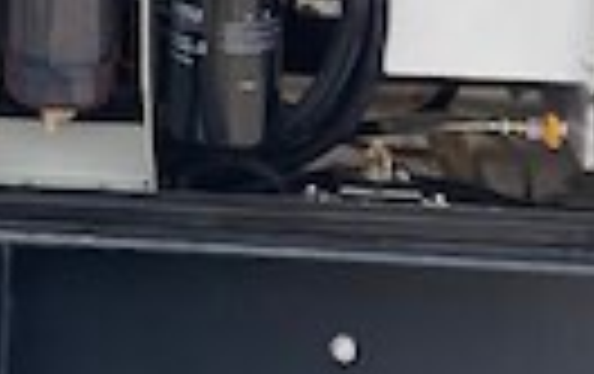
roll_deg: -0.3
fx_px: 2076
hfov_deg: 15.6
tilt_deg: -5.8
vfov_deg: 9.7
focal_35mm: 128
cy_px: -329
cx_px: -153
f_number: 1.6
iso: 32
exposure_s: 1/215
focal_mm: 5.1
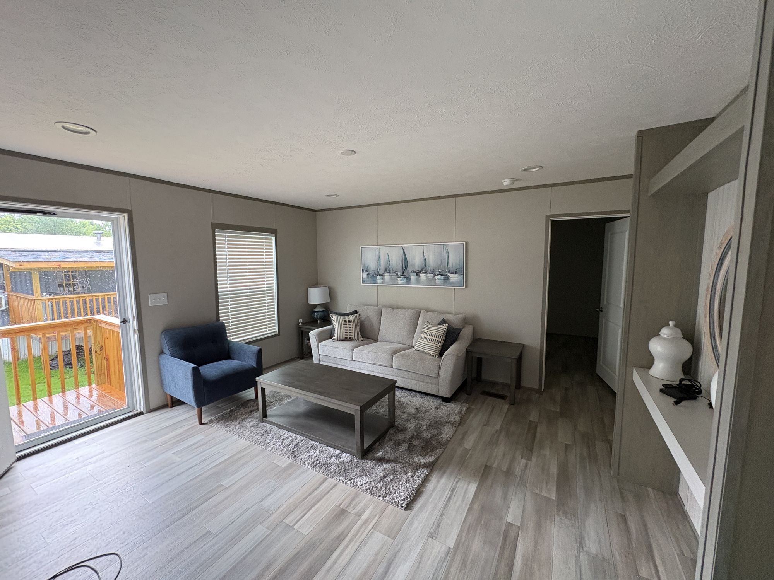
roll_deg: +0.4
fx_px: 313
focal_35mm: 14
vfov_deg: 85.7
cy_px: 290
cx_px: 387
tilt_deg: -5.9
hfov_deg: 102.1
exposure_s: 1/60
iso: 500
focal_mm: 2.22
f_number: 2.2
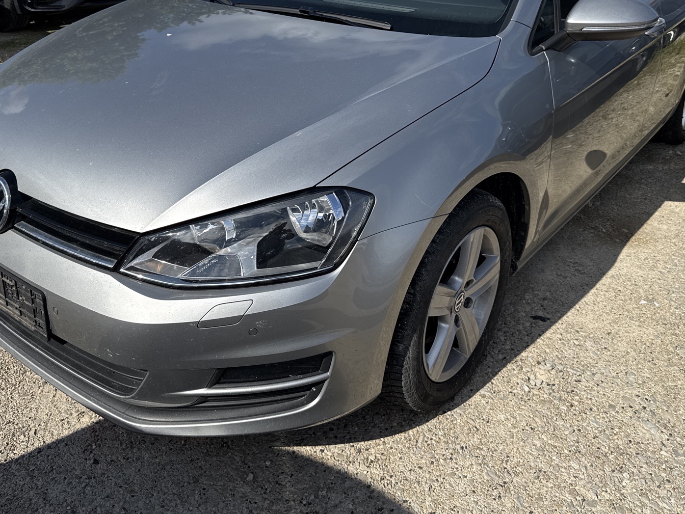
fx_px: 653
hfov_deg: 55.3
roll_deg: -1.3
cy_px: 170
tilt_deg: -21.6
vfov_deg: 42.4
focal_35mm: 33
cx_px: 332
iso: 100
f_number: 1.78
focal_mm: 6.76
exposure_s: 1/8130
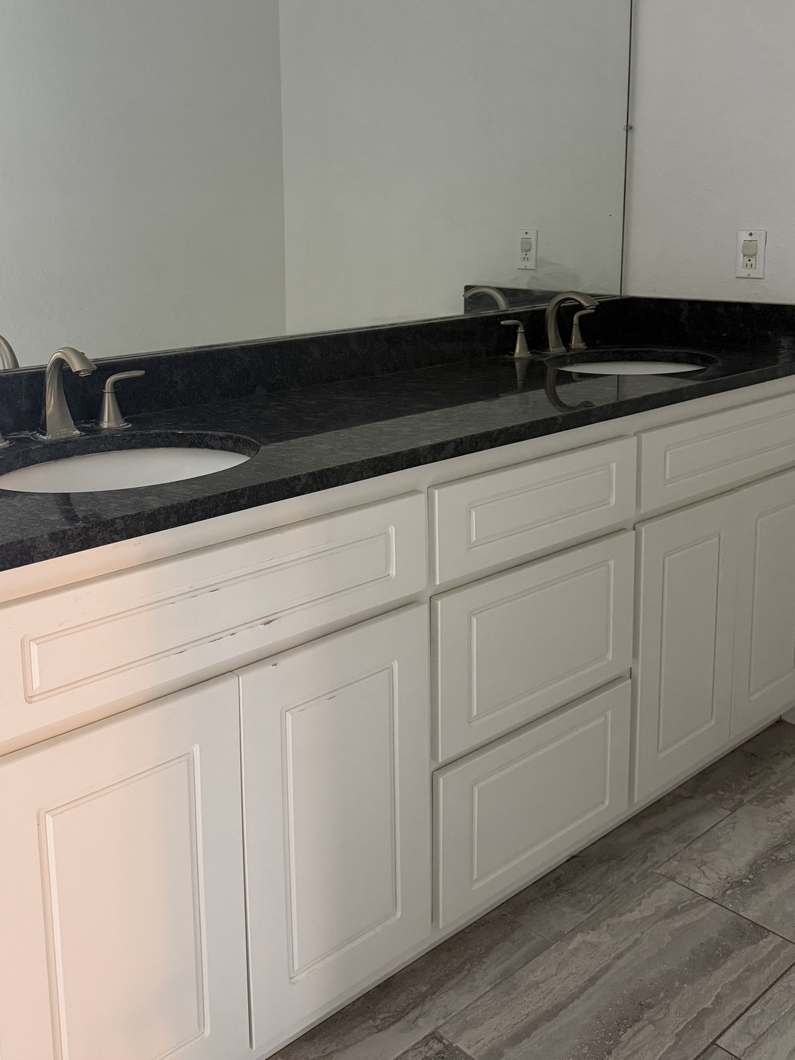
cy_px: 389
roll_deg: +1.1
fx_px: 1041
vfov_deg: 53.3
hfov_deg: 41.7
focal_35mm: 34
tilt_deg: -10.6
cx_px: 340
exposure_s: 1/60
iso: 500
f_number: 1.78
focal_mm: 6.76
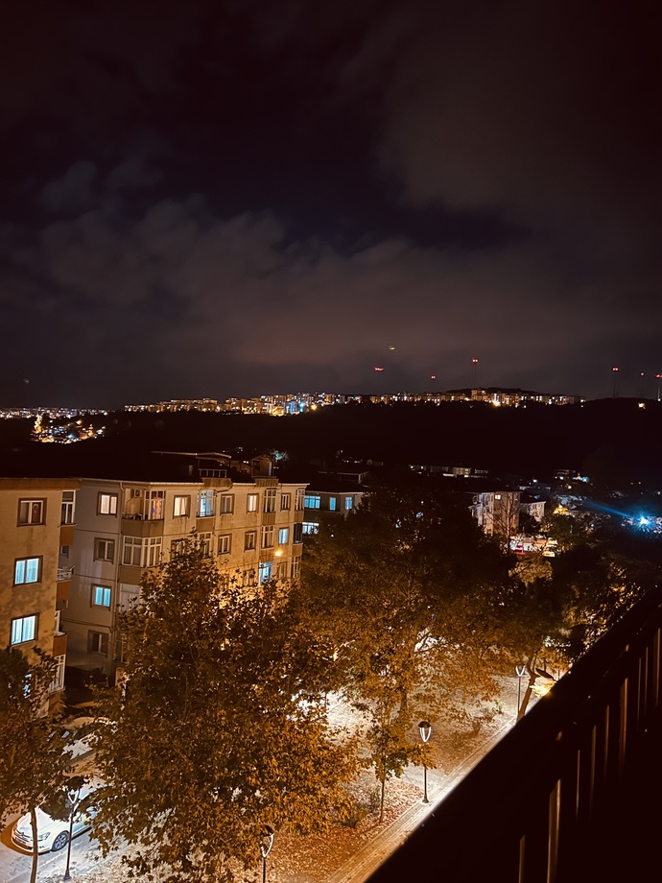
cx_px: 331
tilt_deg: +0.3
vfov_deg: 67.3
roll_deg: -3.8
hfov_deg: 53.1
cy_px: 442
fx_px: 663
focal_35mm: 26
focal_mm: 5.7
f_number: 1.5
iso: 1600
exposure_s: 1/14
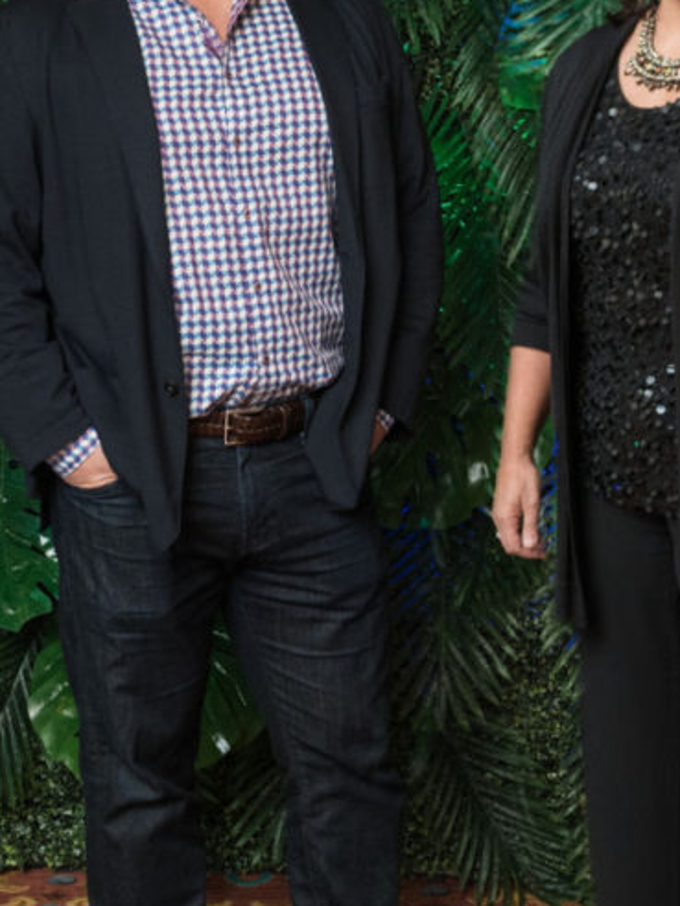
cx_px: 349
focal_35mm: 80
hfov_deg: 18.4
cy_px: 238
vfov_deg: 24.2
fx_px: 2095
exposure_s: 1/160
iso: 800
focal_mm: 40
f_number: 4.5
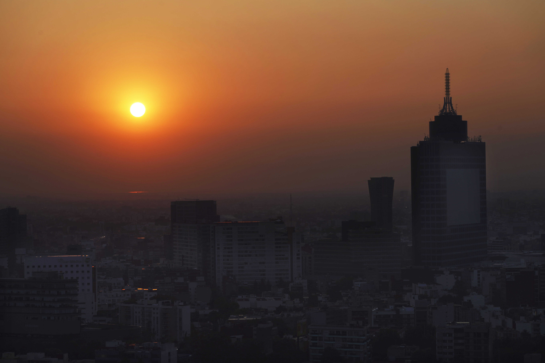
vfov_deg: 13.7
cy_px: 182
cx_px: 272
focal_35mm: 100
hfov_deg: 20.4
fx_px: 1514
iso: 50
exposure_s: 1/160
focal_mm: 100
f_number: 10
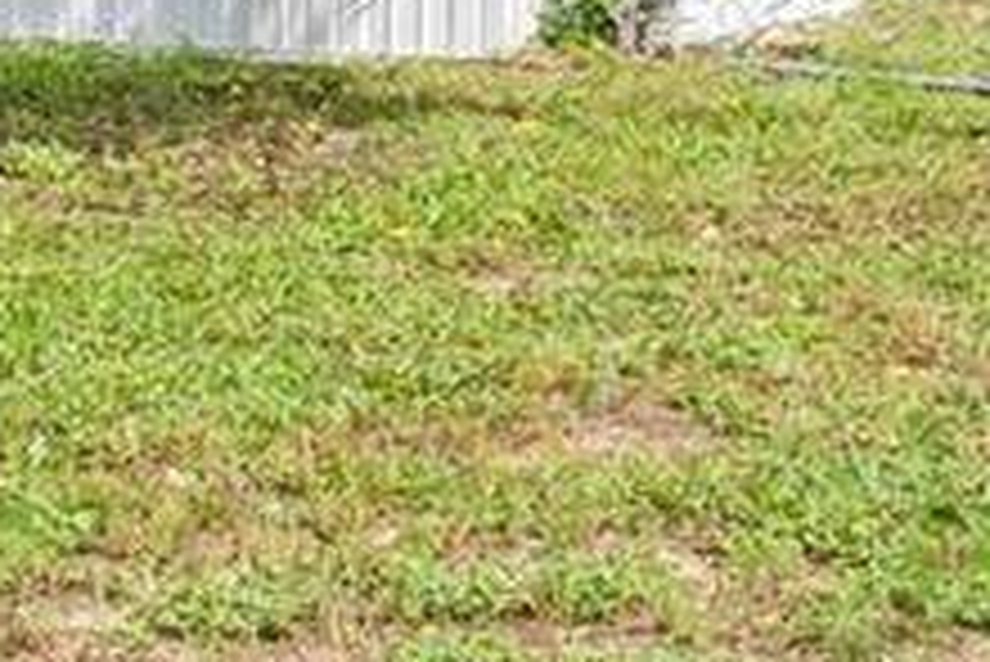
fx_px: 5999
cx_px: -518
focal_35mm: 218
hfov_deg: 9.2
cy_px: -509
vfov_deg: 6.2
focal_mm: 20
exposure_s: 1/80
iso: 100
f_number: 9
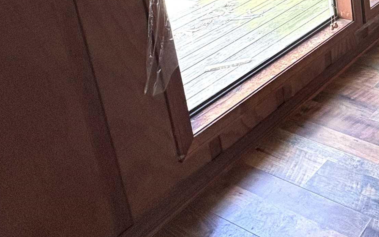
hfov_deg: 35.1
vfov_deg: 25.3
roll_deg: +1.6
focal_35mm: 41
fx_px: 423
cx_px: 481
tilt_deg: -12.4
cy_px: -97
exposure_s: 1/99
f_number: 2.2
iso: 160
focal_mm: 2.22
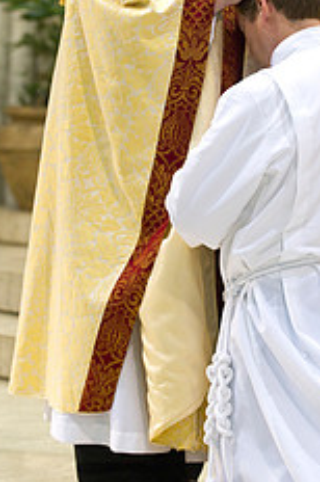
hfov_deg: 6.9
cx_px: 196
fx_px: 2648
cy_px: 185
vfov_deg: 10.4
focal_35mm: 198
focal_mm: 102
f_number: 2.8
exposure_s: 1/160
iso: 2000
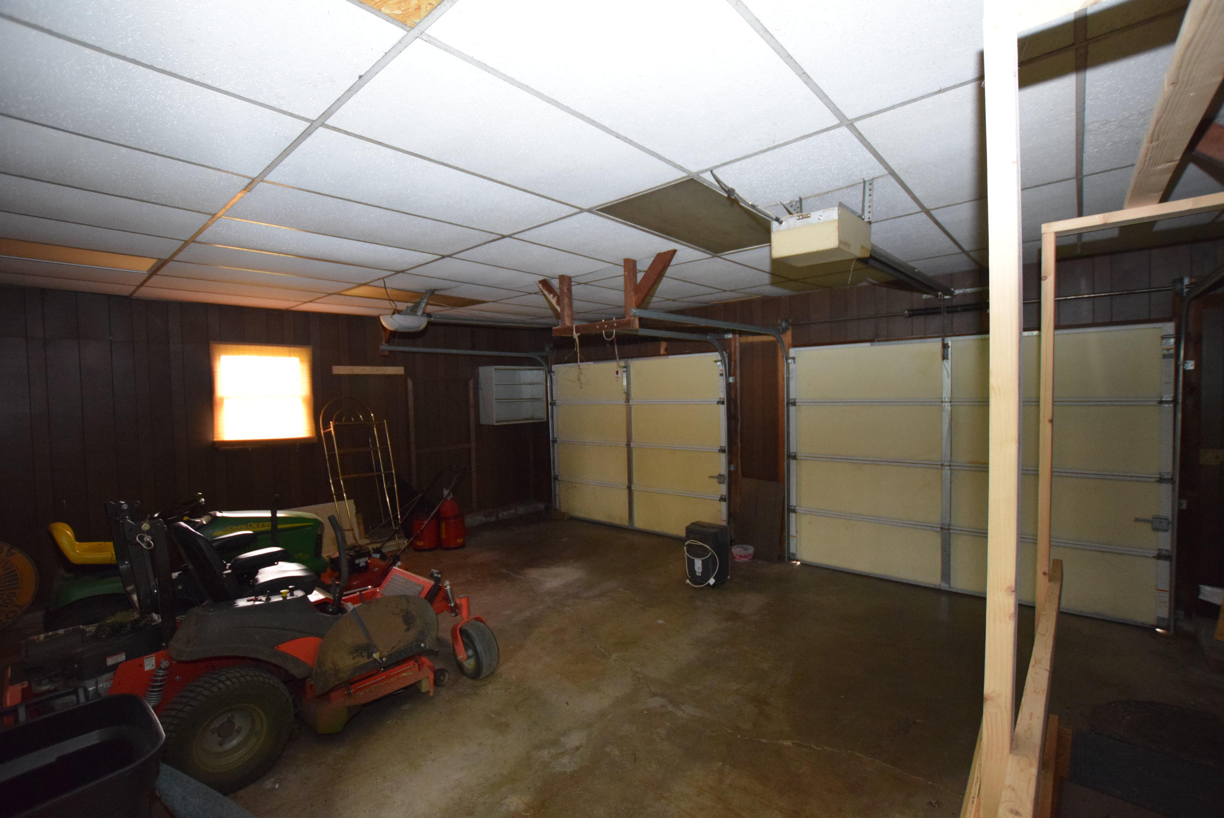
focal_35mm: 15
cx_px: 612
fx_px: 510
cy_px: 409
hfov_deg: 100.3
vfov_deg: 77.4
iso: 2800
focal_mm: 10
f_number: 3.5
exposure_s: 1/60
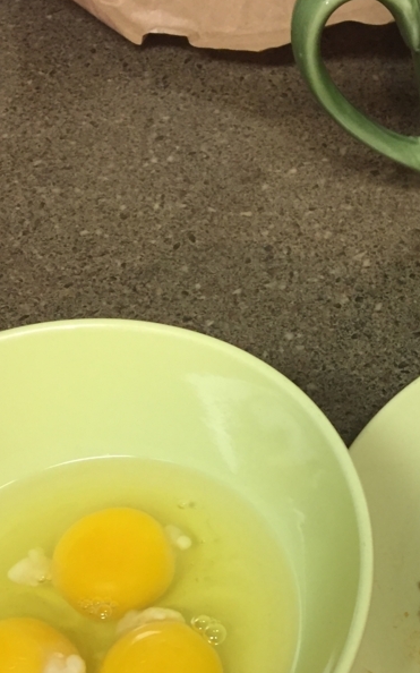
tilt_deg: -58.1
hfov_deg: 23.8
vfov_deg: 37.0
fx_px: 971
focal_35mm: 53
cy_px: 525
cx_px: 369
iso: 125
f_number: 2.2
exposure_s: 1/30
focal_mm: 4.15
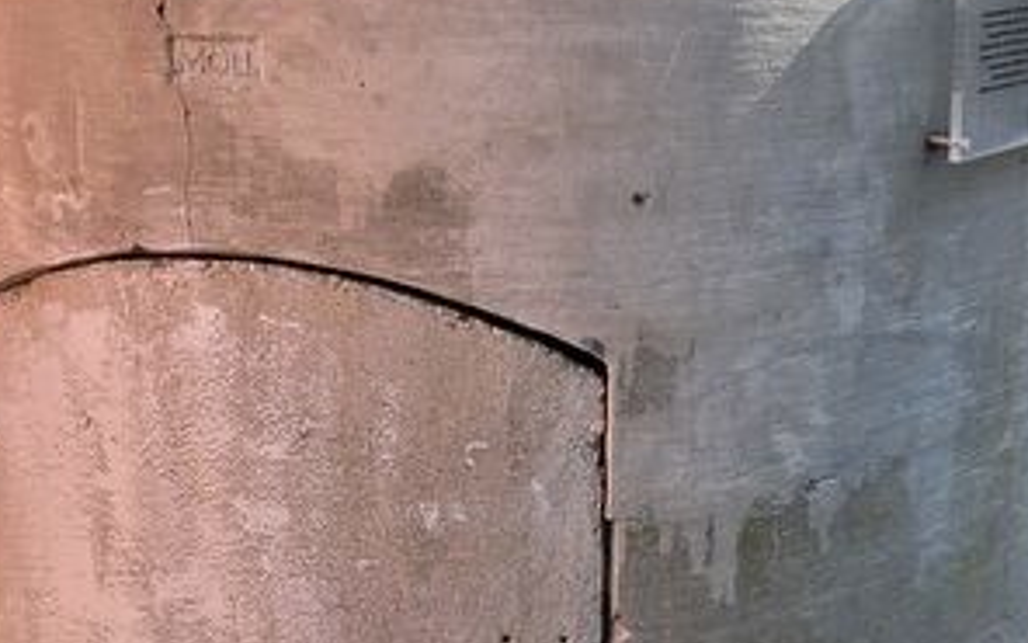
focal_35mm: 66
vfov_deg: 19.7
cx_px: 545
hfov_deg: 31.1
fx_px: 1849
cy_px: 226
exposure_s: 1/2797
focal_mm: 5.4
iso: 80
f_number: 1.8
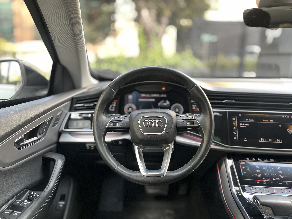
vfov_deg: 53.1
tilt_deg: -12.1
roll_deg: -1.8
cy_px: 110
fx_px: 219
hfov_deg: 67.3
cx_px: 146
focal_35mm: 26
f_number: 1.6
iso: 250
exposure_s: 1/60
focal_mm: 5.1
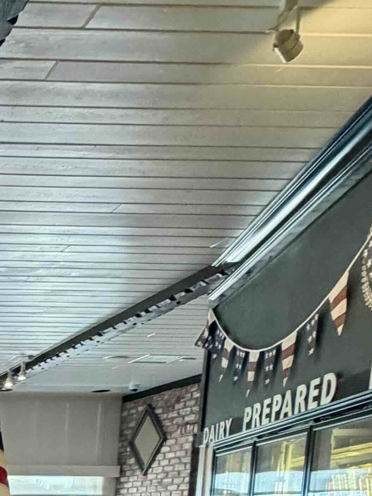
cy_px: 649
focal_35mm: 57
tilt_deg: -6.6
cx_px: -242
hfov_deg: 20.4
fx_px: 817
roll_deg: +0.2
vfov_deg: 27.9
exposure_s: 1/60
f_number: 2.2
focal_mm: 2.22
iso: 320
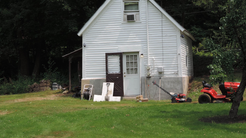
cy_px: 55
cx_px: 123
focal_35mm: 77
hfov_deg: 27.5
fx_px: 502
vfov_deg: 15.7
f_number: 3.9
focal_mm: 12.4
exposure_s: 1/640
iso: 80
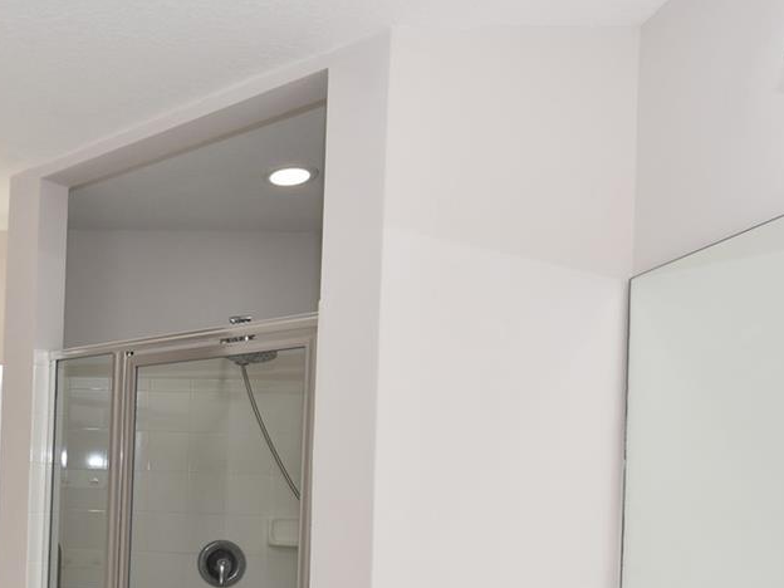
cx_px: 28
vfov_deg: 36.3
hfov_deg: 44.0
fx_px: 838
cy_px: 526
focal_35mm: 37
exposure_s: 1/80
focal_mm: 10
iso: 200
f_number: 4.5
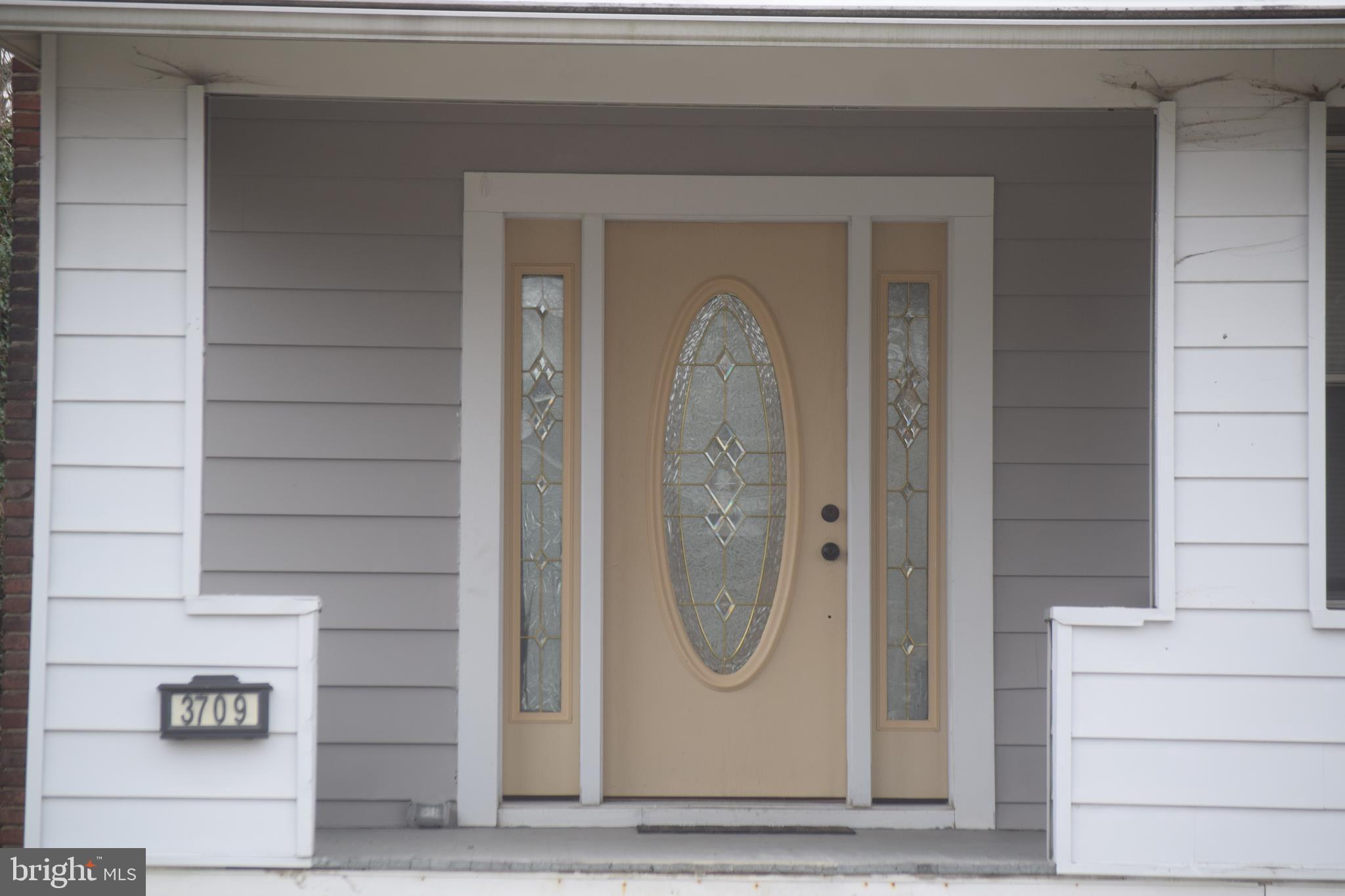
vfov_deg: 8.7
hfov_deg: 13.0
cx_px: 672
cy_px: 448
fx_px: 5883
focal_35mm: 158
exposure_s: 1/400
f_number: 4.8
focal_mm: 105
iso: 400
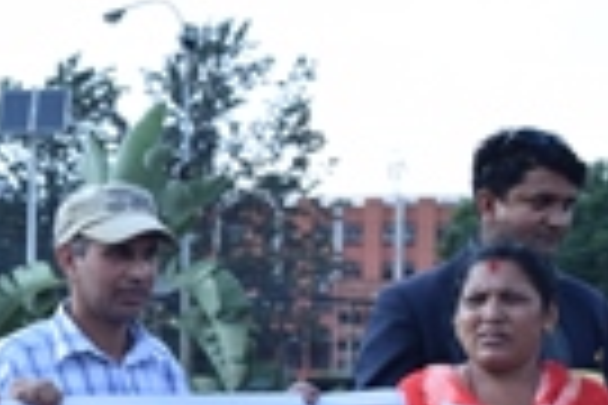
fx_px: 2759
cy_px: 484
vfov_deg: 8.3
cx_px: -649
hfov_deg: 11.3
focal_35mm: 163
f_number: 8
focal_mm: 23
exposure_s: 1/250
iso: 280
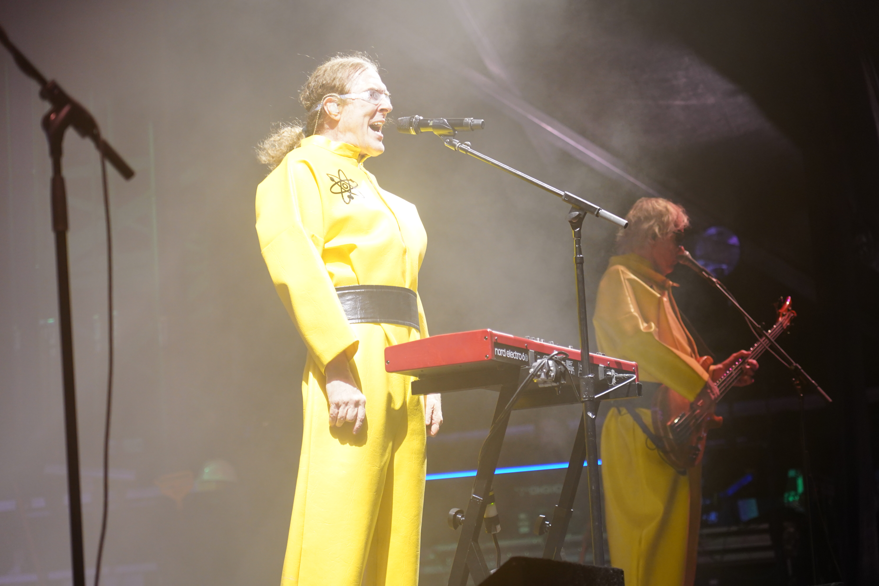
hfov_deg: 19.5
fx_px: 2564
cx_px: 440
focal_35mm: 105
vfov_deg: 13.0
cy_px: 293
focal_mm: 105
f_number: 4
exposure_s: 1/160
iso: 2000
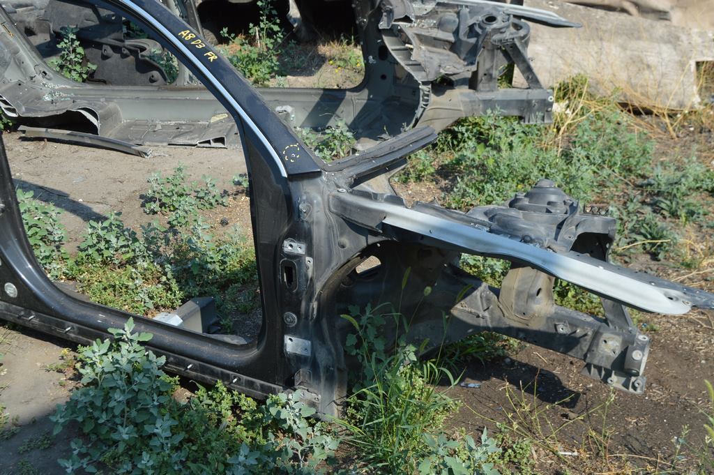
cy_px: 238
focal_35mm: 39
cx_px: 357
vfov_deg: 34.2
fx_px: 773
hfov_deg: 49.6
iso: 100
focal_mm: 26
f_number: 8
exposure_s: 1/250
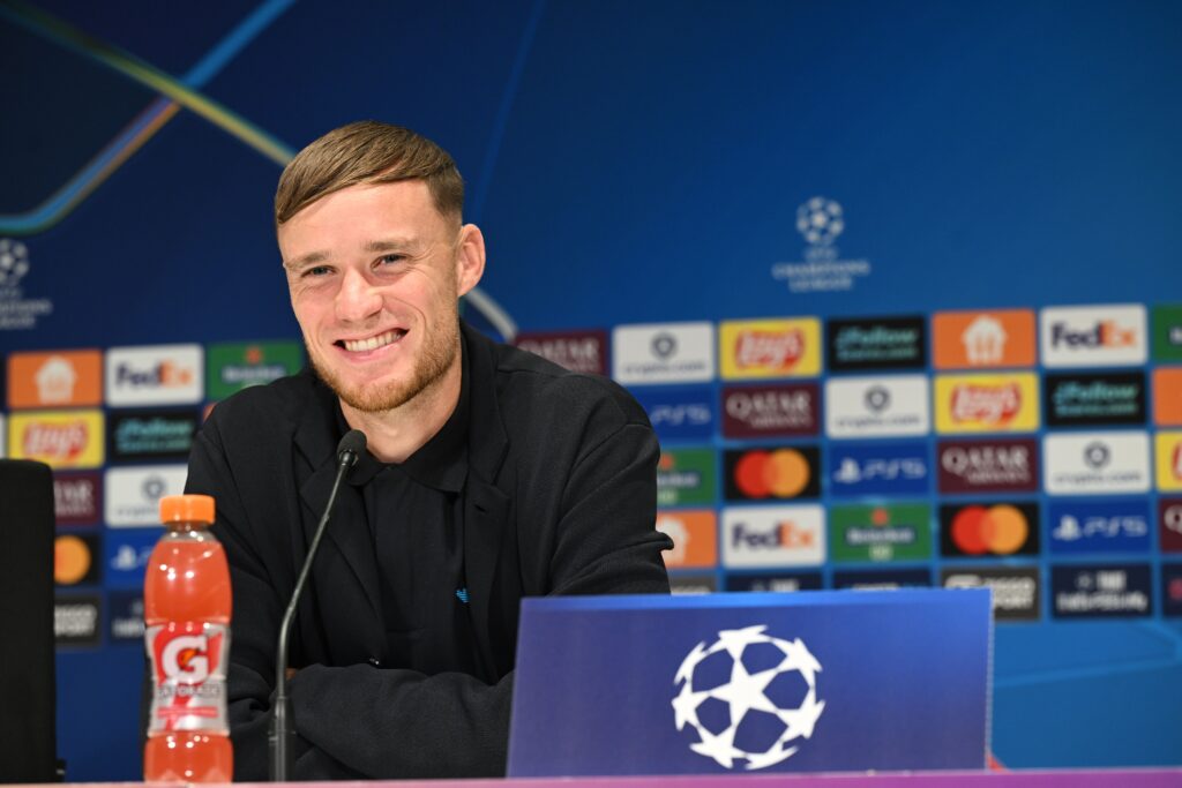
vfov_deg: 11.4
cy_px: 394
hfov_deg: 17.1
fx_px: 3940
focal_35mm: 120
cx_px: 591
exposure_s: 1/500
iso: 1600
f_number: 4.5
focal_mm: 120
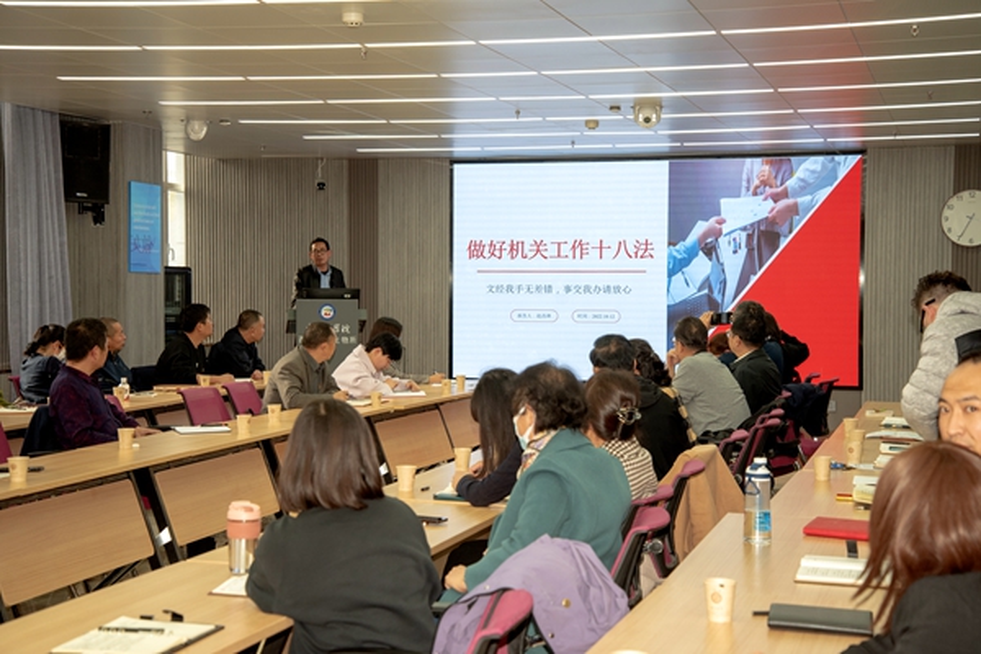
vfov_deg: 21.9
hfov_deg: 32.4
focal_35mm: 62
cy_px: 327
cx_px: 490
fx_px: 1689
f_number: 5.6
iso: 1000
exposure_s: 1/200
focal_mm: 62
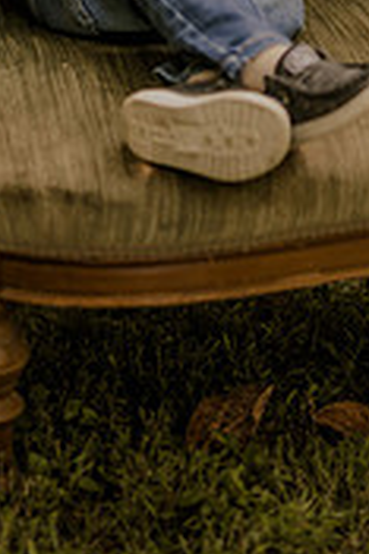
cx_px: 76
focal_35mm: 128
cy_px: -60
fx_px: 1972
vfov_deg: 15.6
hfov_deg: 10.7
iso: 400
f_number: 1.6
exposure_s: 1/640
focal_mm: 50
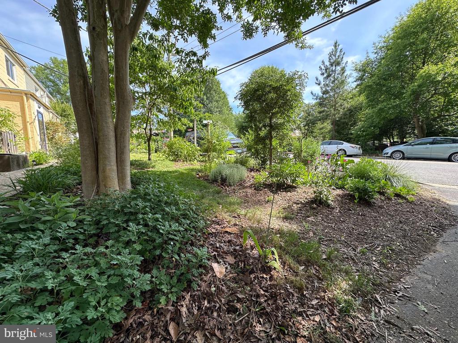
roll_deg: -0.1
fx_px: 185
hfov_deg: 102.1
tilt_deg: -6.3
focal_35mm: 14
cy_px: 172
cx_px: 229
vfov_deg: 85.7
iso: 40
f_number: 2.2
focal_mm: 2.22
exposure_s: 1/329
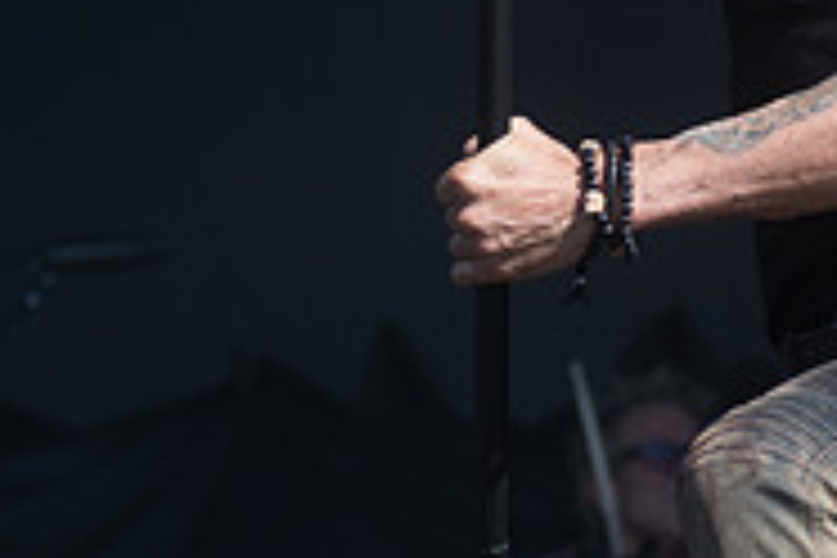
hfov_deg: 7.2
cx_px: 418
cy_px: -122
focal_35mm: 288
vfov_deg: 4.8
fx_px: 6695
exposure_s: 1/2000
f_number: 4
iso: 250
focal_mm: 80
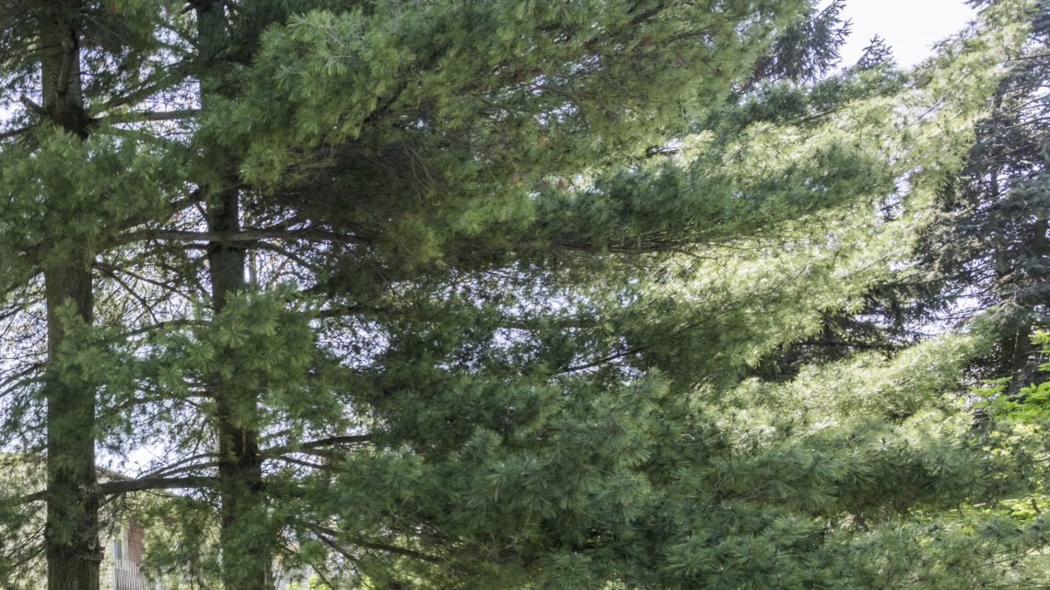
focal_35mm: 40
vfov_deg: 27.3
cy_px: 642
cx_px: -76
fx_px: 1114
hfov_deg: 41.4
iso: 100
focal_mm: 17
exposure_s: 1/200
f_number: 9
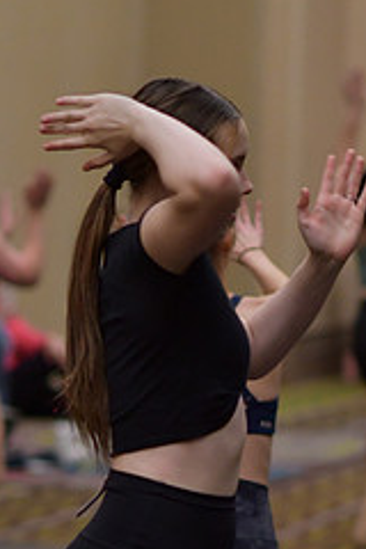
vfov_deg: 6.7
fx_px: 4681
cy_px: 581
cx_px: 221
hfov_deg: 4.5
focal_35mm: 307
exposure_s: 1/800
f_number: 2
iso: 1250
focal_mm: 85
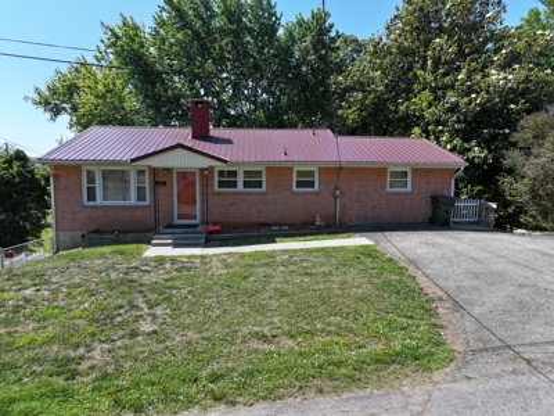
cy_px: 208
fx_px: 384
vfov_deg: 56.8
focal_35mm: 24
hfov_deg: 71.6
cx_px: 277
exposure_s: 1/2000
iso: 150
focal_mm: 12.29
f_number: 2.8
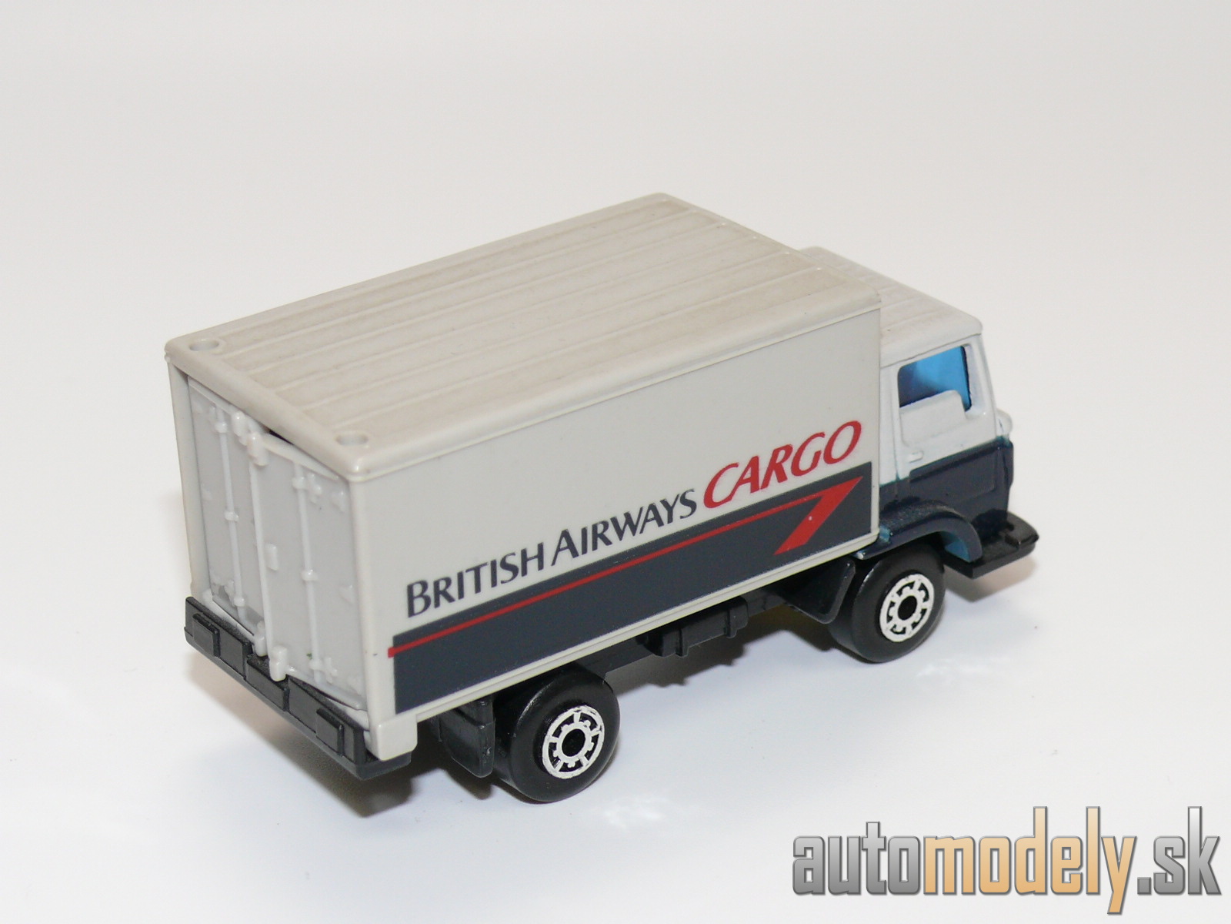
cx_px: 616
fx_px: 2916
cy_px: 462
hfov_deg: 23.8
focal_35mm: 82
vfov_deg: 18.0
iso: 100
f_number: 4
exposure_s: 1/30
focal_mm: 12
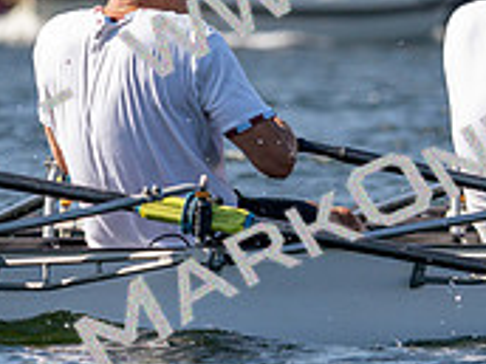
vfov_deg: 1.5
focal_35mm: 967
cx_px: 469
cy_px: 86
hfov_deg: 2.1
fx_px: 13576
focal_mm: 298
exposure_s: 1/1600
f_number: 5.6
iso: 320
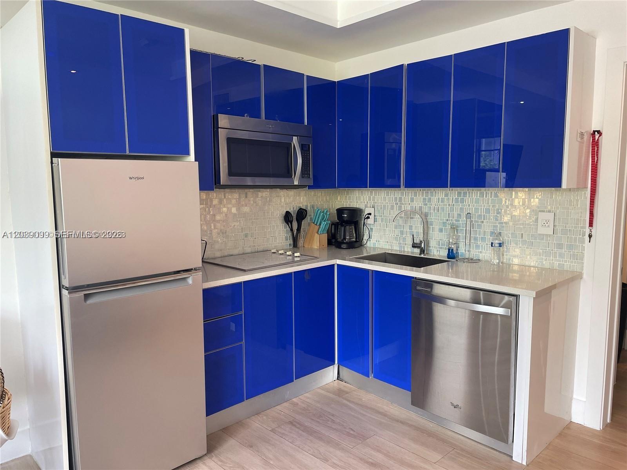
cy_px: 235
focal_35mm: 26
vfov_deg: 53.1
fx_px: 471
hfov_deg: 67.3
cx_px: 314
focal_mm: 4.2
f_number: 1.6
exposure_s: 1/120
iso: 125
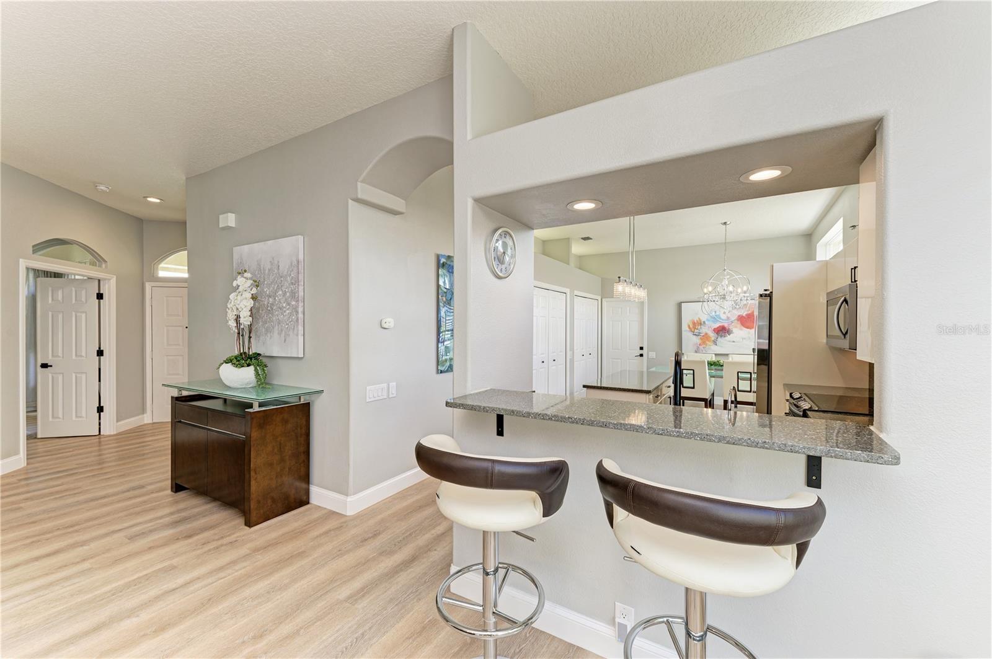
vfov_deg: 77.2
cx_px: 496
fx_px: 413
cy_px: 330
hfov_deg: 100.5
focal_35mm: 15
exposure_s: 1/15
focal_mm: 15
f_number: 9
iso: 200
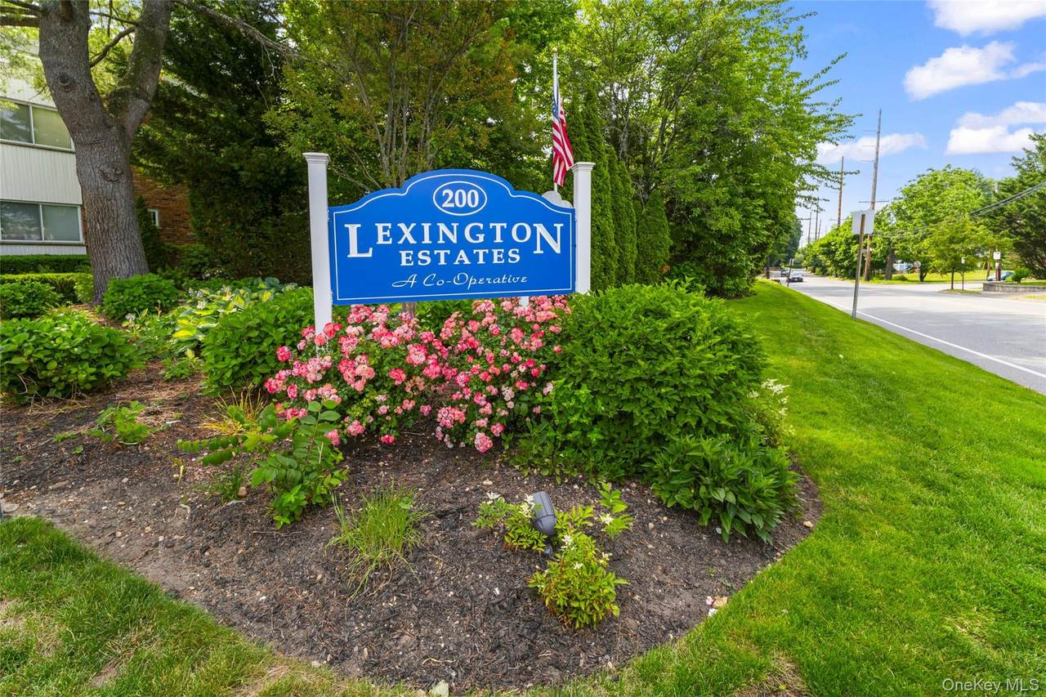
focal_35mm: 15
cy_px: 348
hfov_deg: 100.4
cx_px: 523
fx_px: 436
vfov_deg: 77.3
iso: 100
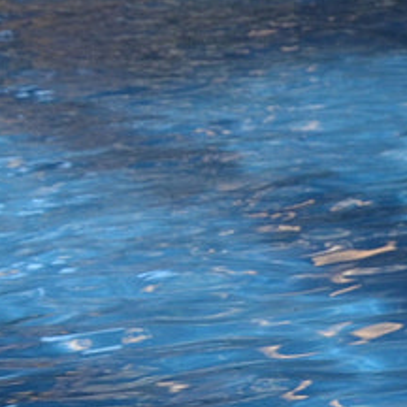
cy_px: 350
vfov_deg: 7.1
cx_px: 897
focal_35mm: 245
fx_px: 3259
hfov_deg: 6.8
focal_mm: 26
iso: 200
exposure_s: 1/160
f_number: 5.6
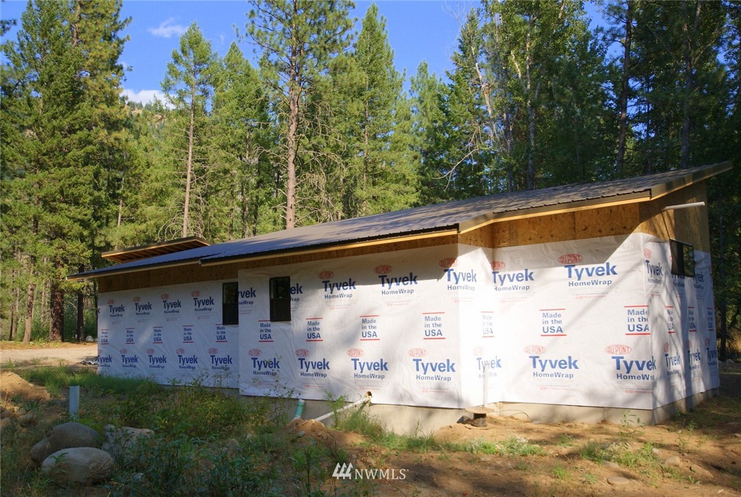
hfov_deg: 61.9
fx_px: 618
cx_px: 370
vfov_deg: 43.7
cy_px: 248
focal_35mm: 30
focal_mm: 20
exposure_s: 1/320
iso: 100
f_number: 5.6
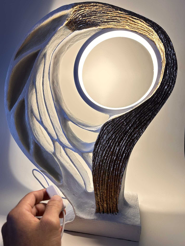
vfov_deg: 67.3
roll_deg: -2.4
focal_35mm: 26
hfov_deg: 53.1
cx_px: 92
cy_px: 123
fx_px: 185
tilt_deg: -10.6
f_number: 1.5
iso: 64
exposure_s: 1/50
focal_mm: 5.7
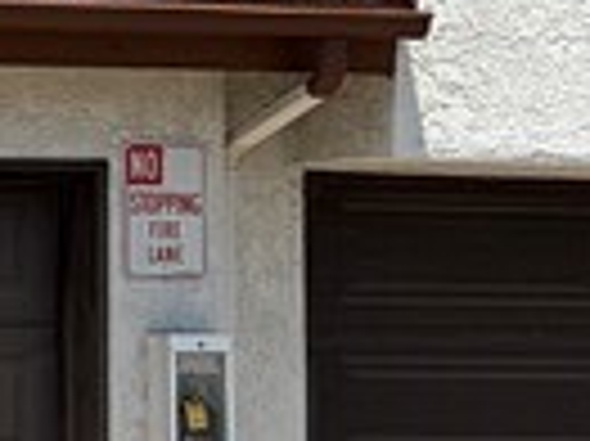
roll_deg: -0.5
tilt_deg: +2.4
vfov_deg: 7.3
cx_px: -806
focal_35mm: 204
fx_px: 3474
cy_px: 194
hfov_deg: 8.8
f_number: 1.6
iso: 64
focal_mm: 5.96
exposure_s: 1/3831
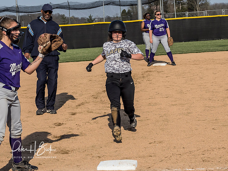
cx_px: 124
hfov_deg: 14.9
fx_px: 873
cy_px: 81
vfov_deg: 11.2
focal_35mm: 133
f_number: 6.3
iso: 400
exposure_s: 1/2000
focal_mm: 50
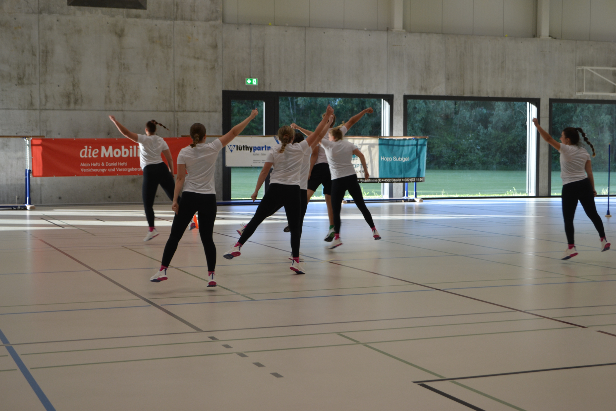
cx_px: 308
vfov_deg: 22.6
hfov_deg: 33.4
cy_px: 206
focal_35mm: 60
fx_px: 1027
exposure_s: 1/125
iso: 400
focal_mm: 40
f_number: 5.6
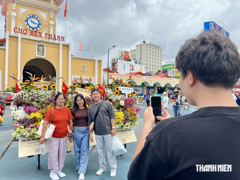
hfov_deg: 67.3
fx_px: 180
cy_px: 90
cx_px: 120
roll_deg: -0.2
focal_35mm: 26
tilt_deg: +1.4
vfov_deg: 53.1
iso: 50
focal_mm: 5.1
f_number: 1.6
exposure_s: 1/2410
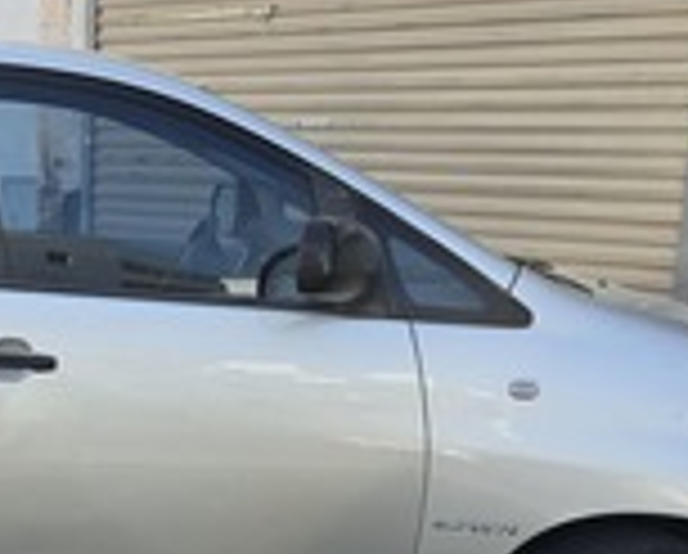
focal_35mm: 67
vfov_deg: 22.7
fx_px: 1367
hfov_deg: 26.6
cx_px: -16
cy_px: 417
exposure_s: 1/232
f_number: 1.7
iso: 12
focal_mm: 6.3
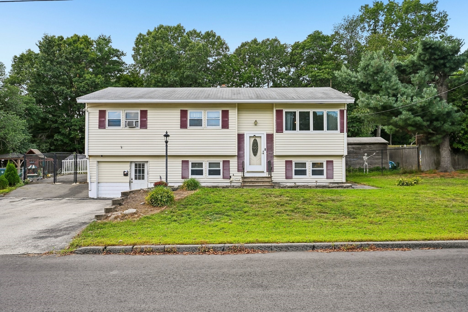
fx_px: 312
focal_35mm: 24
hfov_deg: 73.7
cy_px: 156
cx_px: 234
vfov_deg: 53.1
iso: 400
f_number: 8
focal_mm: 24
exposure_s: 1/200
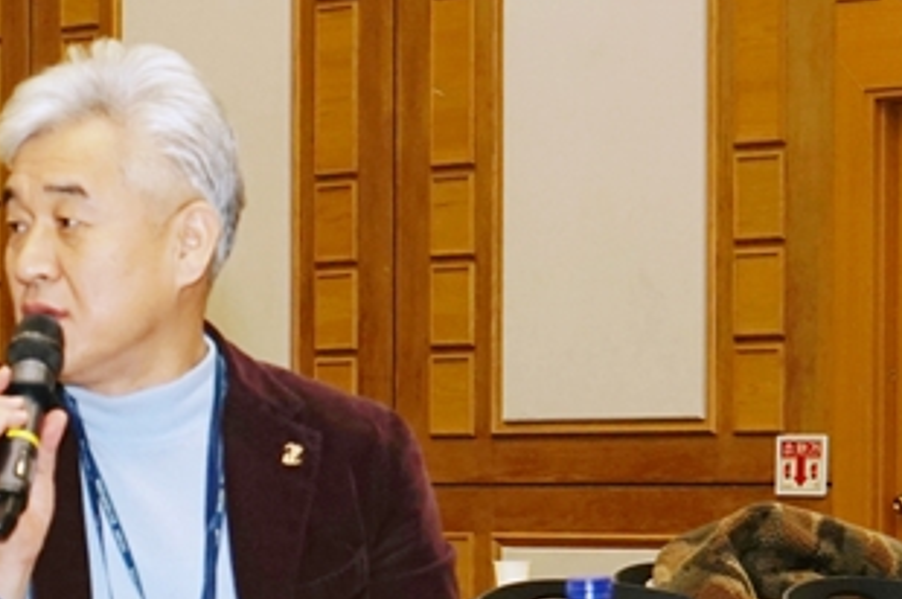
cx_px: -67
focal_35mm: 168
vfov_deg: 8.1
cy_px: 539
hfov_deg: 12.1
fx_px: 4205
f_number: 6.3
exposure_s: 1/125
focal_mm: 52
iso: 400
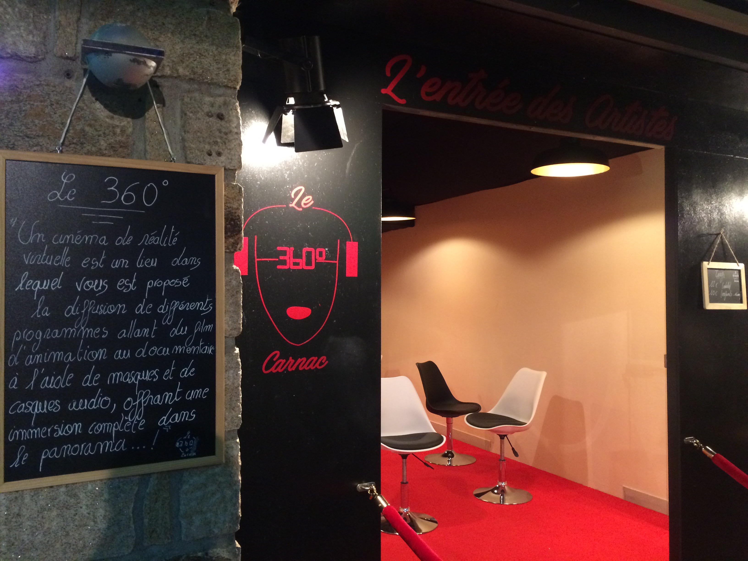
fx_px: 627
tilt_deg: -1.1
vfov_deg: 48.2
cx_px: 374
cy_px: 280
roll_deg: -0.4
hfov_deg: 61.7
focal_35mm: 29
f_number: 2.2
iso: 320
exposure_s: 1/25
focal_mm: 4.15
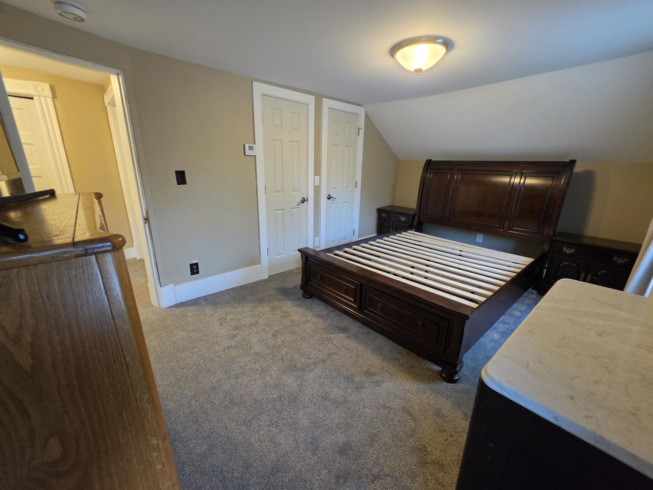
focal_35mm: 13
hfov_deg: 106.2
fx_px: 245
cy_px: 245
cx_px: 326
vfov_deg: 89.9
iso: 400
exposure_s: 1/60
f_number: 1.9
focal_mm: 2.2
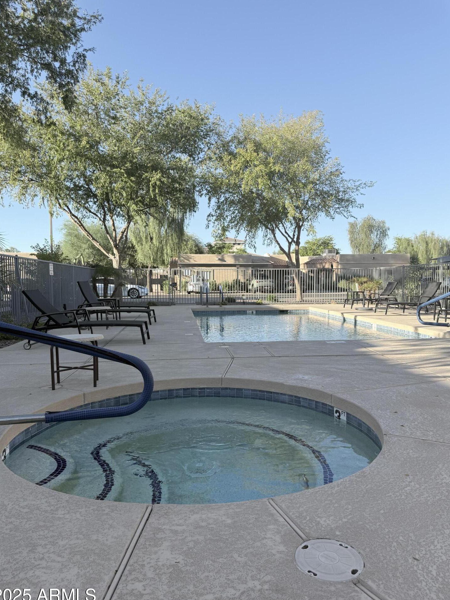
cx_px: 225
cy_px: 312
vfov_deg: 69.4
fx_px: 433
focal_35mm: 25
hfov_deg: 54.9
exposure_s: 1/1855
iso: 80
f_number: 1.78
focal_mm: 6.76
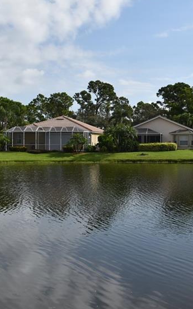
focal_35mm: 51
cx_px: 186
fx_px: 430
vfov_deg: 39.4
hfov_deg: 24.3
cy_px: 124
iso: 100
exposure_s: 1/320
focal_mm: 18
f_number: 9
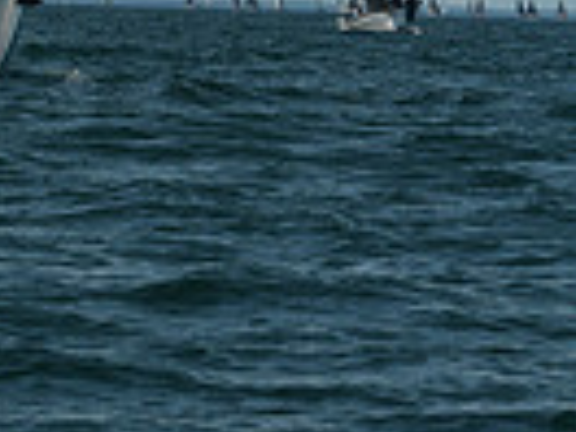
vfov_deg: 4.0
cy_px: -816
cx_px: -264
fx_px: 5990
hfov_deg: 5.5
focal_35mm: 360
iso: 320
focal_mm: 85
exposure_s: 1/640
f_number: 10
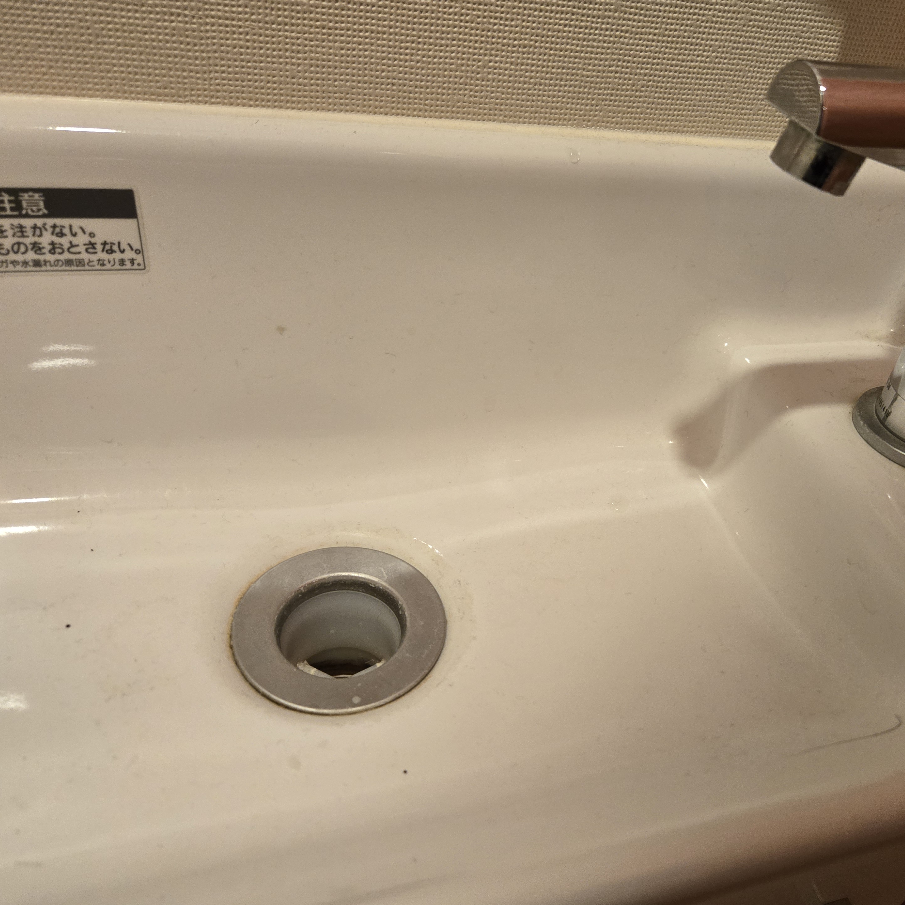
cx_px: 550
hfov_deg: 56.8
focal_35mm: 28
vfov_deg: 57.3
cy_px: 458
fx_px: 828
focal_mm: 5.4
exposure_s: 1/100
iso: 500
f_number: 1.8
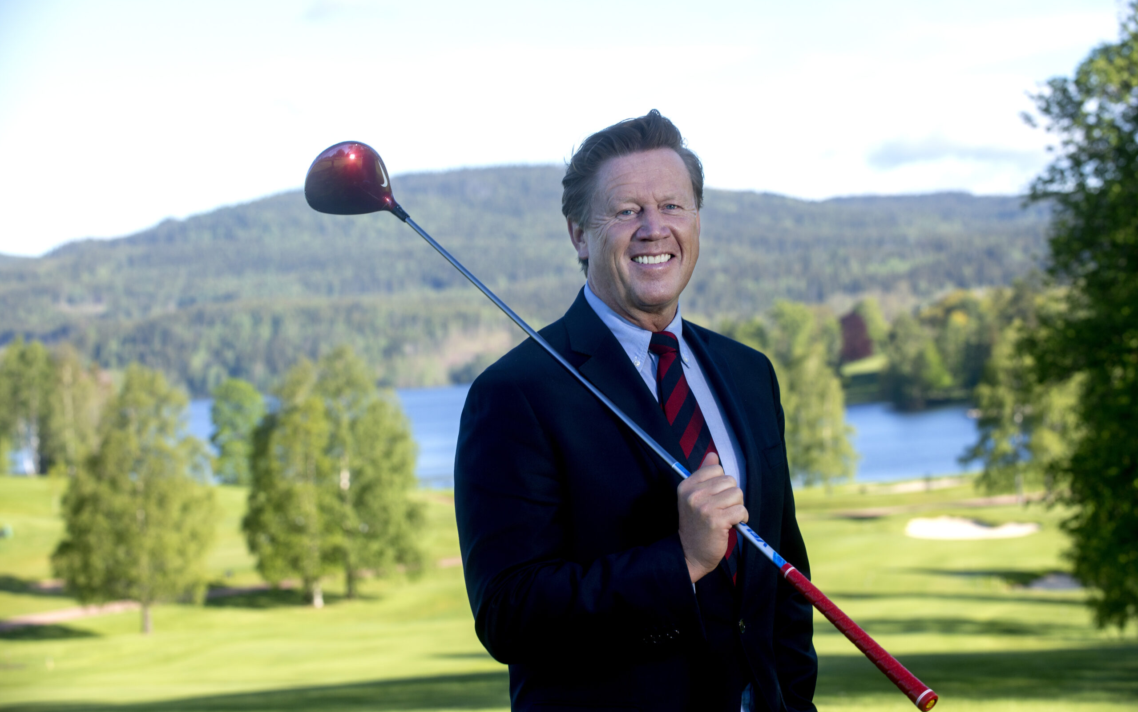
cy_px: 343
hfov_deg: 20.8
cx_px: 569
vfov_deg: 13.1
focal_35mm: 100
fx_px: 3102
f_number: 7.1
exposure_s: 1/250
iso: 160
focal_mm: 98
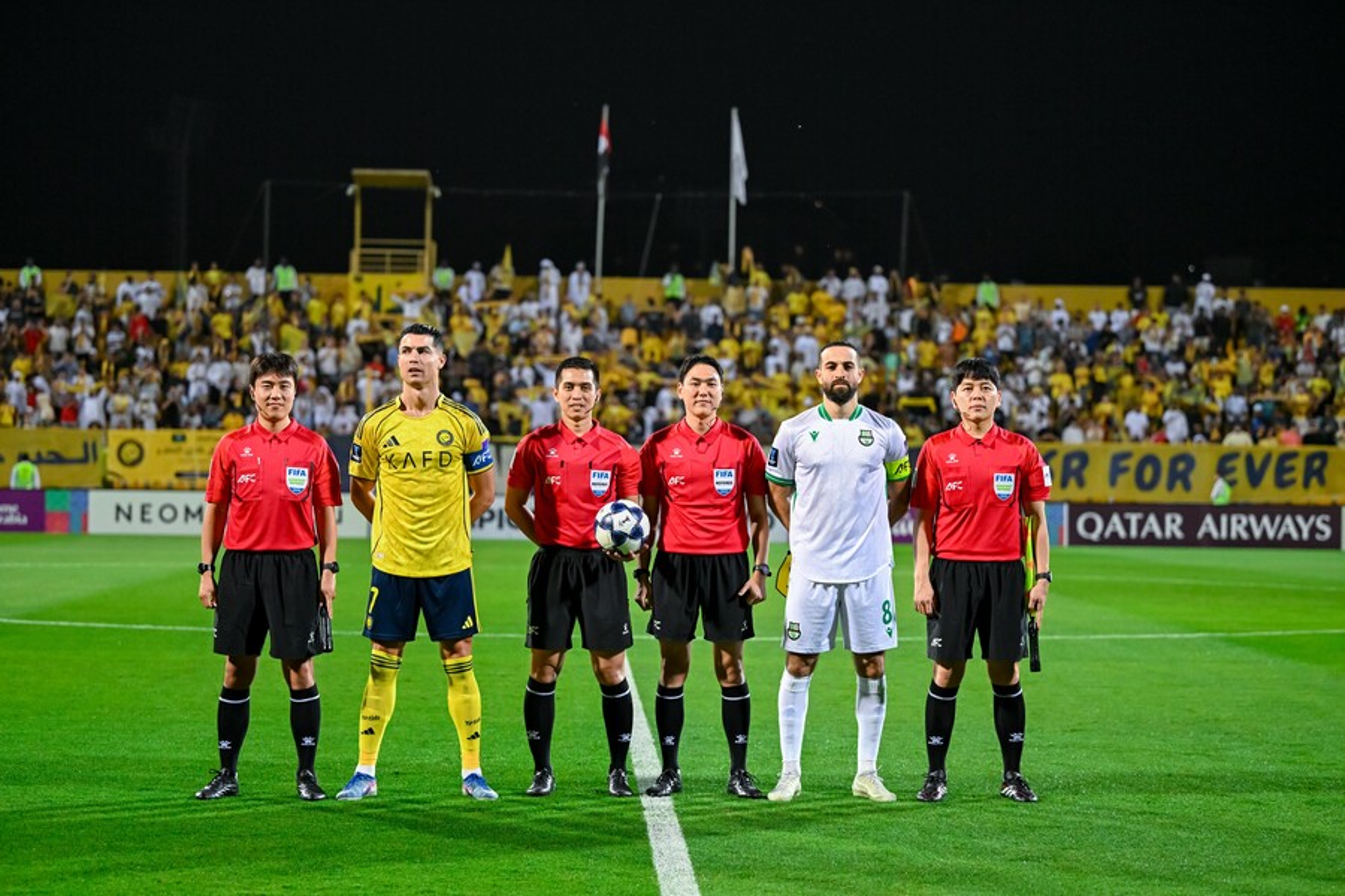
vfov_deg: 15.5
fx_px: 3288
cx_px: 672
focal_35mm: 88
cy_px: 448
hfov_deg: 23.1
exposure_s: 1/1600
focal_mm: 88
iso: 3200
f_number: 2.8
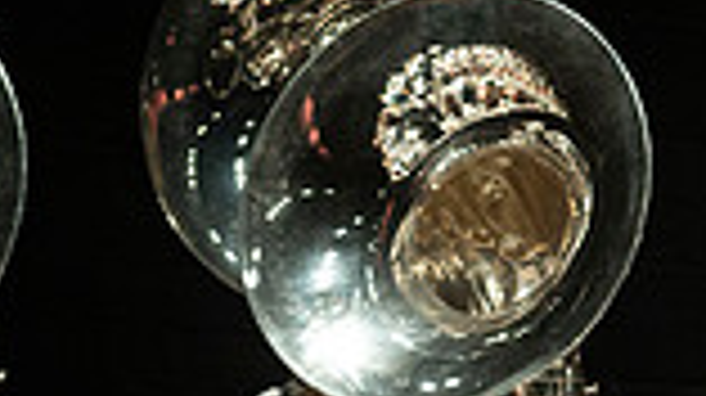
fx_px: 21678
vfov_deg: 1.0
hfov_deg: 1.9
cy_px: 770
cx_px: 710
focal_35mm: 1159
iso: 3200
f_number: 2.8
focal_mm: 300
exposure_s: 1/500
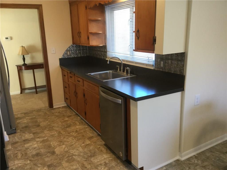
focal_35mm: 31
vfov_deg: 45.4
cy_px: 85
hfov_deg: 58.4
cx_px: 114
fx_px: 203
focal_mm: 3.3
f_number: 2.4
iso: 64
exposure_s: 1/30
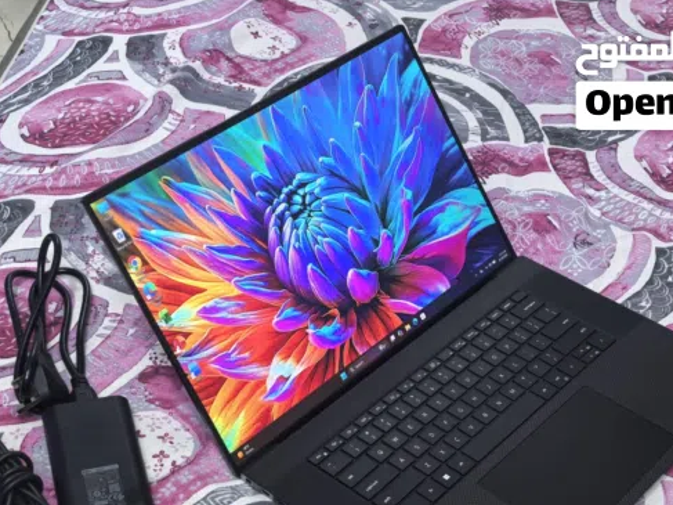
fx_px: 1380
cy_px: 329
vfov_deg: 20.7
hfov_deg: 27.4
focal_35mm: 71
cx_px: 368
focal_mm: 6.98
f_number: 2
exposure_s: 1/50
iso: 400
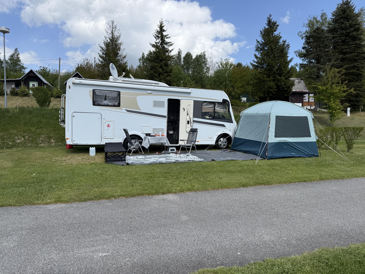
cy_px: 137
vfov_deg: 56.8
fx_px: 253
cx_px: 182
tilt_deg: -1.3
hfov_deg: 71.6
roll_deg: -0.4
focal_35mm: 24
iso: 100
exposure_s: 1/4405
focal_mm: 6.76
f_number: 1.78
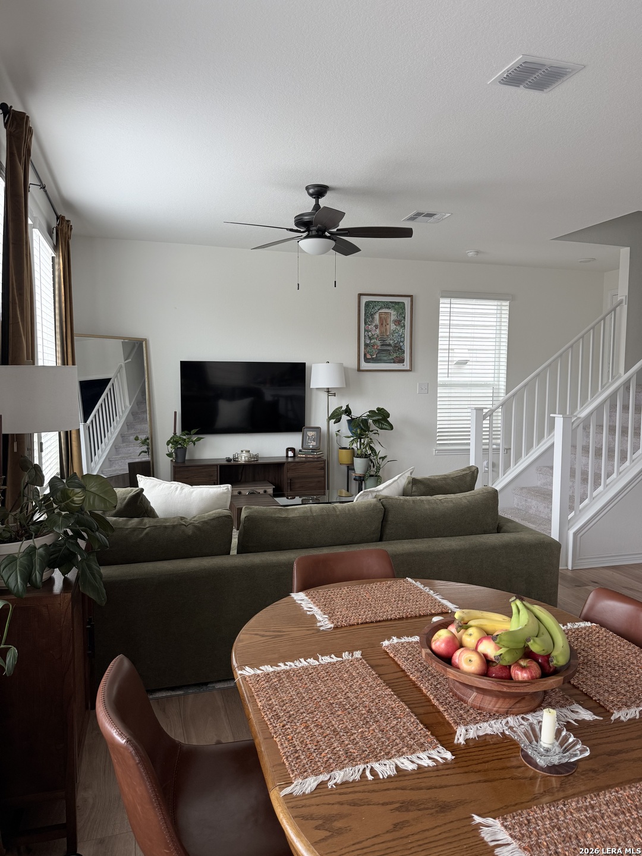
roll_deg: -0.9
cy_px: 428
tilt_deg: -3.8
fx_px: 593
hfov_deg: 56.8
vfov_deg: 71.6
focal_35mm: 24
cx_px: 321
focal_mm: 6.76
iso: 125
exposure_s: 1/121
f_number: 1.78
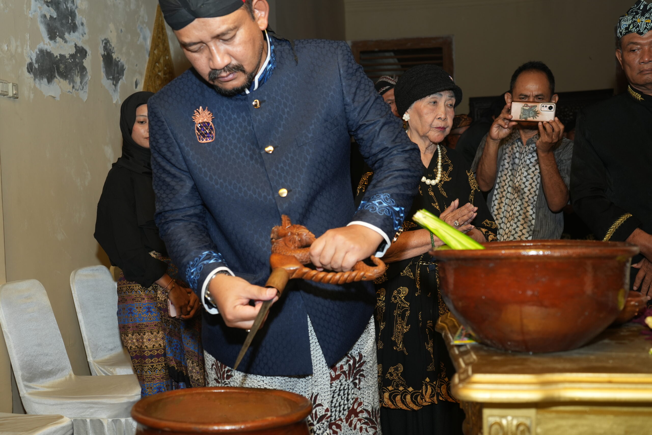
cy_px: 218
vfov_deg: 32.6
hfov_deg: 47.4
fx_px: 743
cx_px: 326
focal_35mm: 41
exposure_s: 1/100
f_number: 5.6
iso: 640
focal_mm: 41
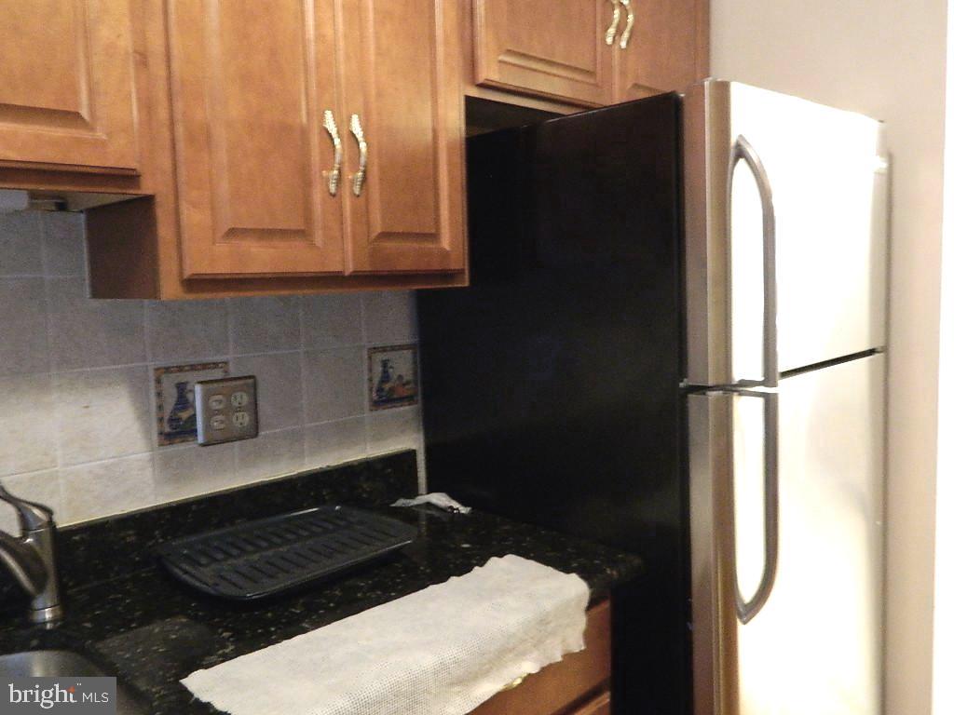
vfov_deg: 49.7
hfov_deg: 63.4
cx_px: 477
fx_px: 772
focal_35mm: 28
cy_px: 358
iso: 560
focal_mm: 5.1
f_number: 3.2
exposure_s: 1/10
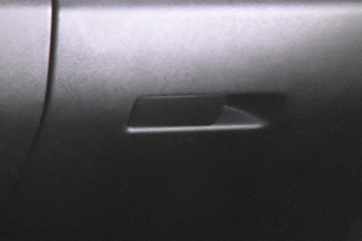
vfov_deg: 9.9
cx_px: -291
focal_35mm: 138
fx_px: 1384
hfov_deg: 13.4
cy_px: 214
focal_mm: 17
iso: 5600
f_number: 2.8
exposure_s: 1/25
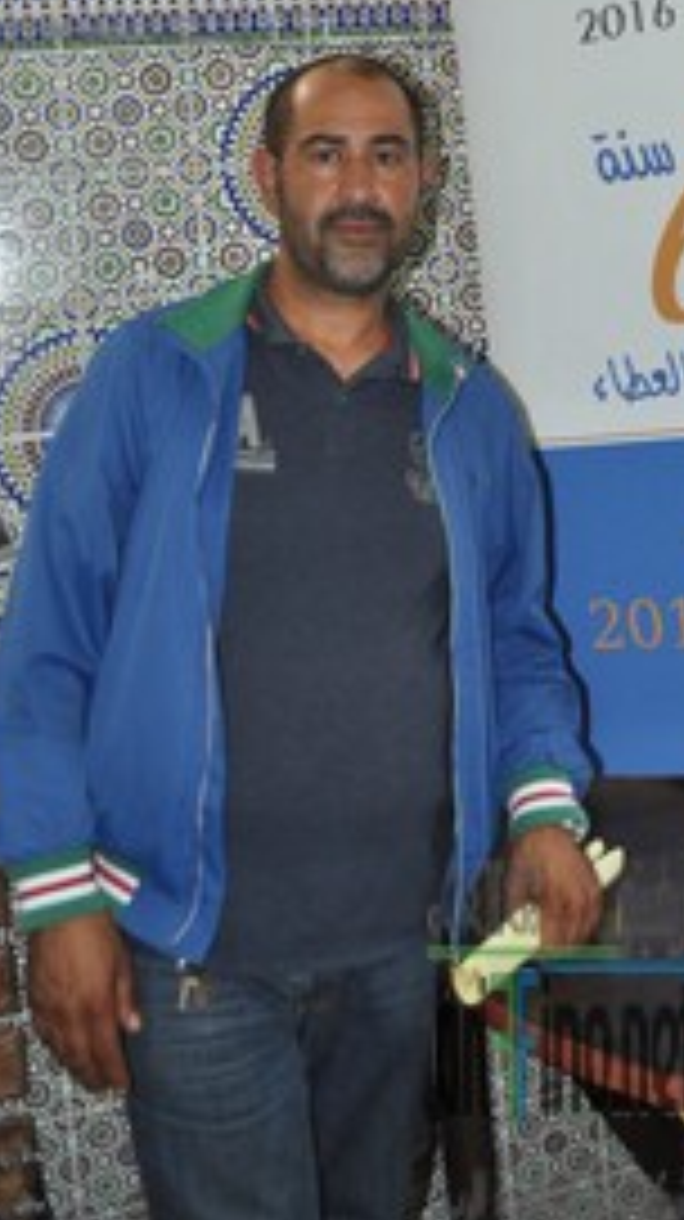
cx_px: 560
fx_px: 1519
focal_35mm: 47
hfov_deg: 24.9
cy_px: 225
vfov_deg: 41.6
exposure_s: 1/60
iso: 800
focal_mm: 18
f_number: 3.5
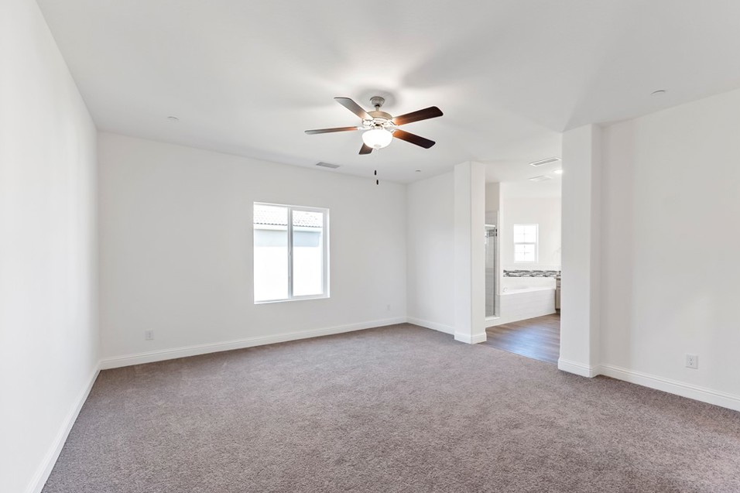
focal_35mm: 15
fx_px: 308
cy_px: 258
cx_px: 390
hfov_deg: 100.3
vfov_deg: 77.3
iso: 800
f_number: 4
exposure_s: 1/160
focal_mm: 14
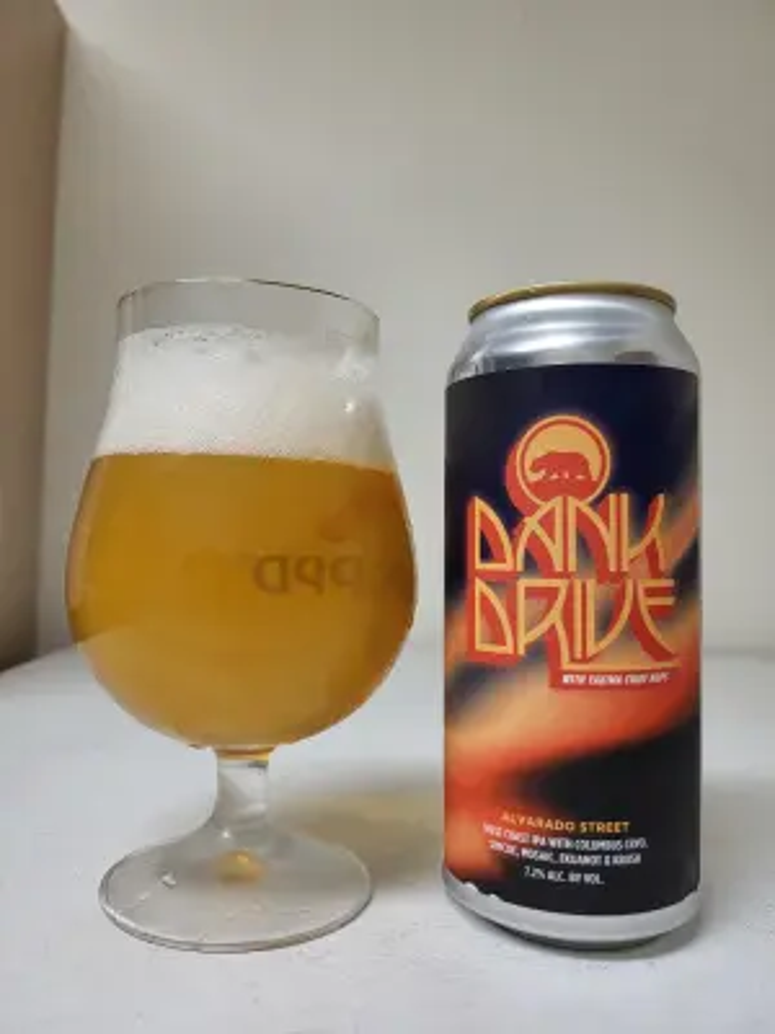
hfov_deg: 53.1
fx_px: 776
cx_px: 388
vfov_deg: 67.3
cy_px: 517
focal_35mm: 26
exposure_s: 1/120
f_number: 1.8
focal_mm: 5.4
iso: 250
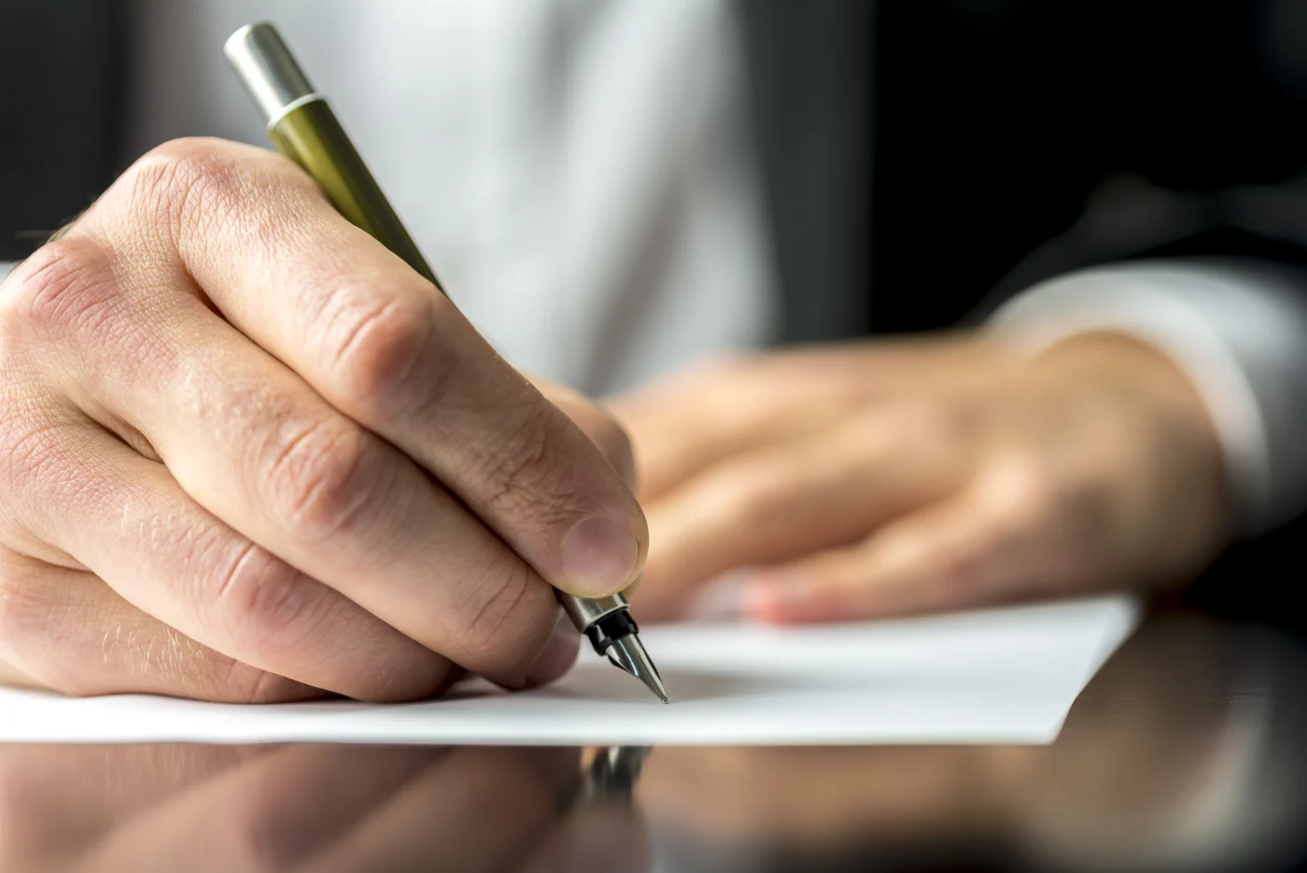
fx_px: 3814
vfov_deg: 13.1
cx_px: 654
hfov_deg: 19.4
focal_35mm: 105
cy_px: 436
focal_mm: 105
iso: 100
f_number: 4
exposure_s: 1/15
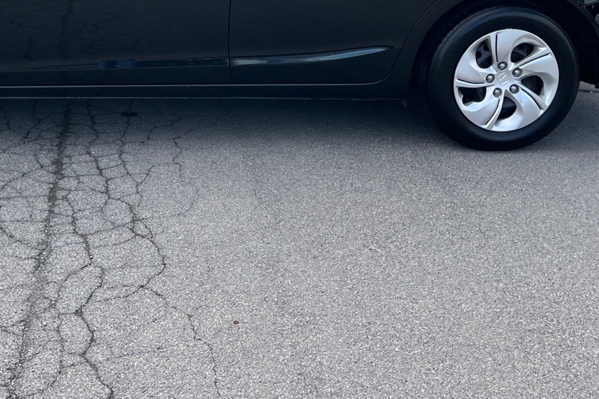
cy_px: 10
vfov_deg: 22.9
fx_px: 948
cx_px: 157
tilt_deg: -12.9
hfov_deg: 34.4
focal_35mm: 57
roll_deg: -1.4
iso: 50
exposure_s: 1/1018
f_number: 1.6
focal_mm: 5.1
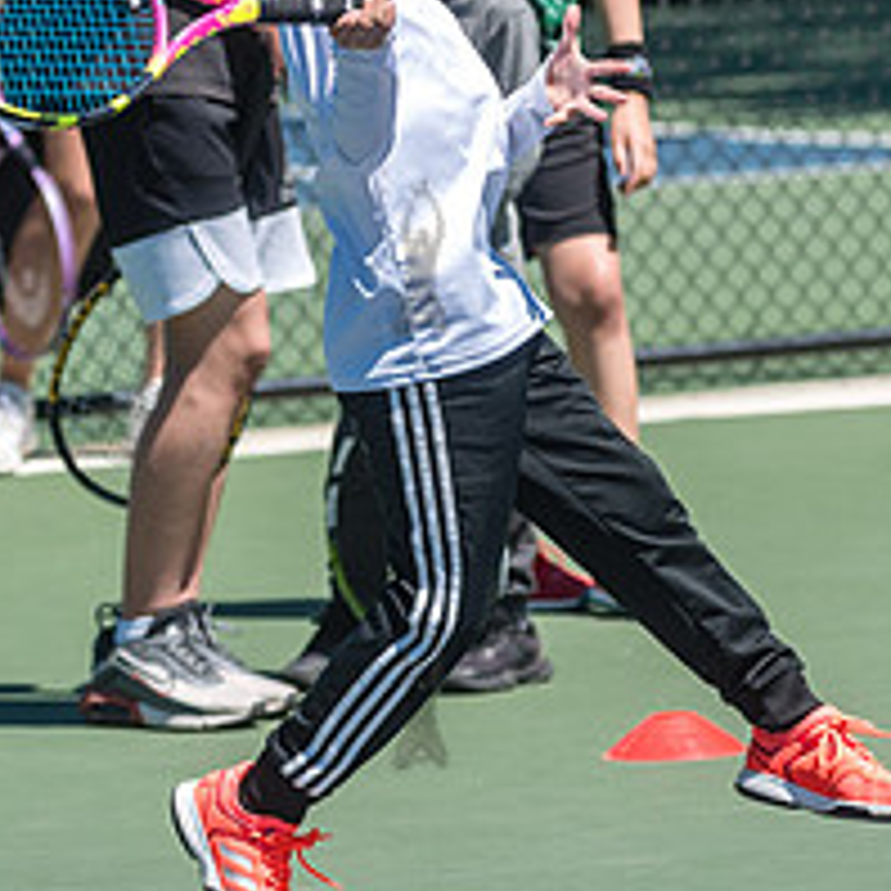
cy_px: 312
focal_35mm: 413
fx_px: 12027
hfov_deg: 4.2
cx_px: 331
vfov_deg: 4.2
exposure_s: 1/1600
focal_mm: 155
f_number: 5
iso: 200
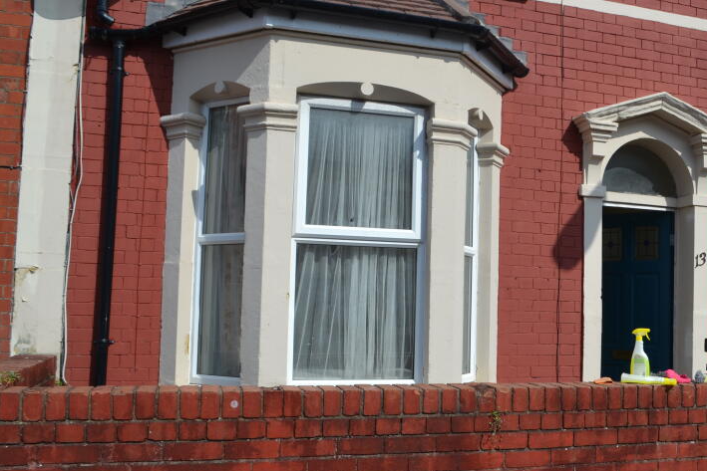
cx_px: 477
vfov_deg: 34.2
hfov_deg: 48.6
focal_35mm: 39
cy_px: 244
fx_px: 766
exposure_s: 1/250
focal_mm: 18
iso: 100
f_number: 8
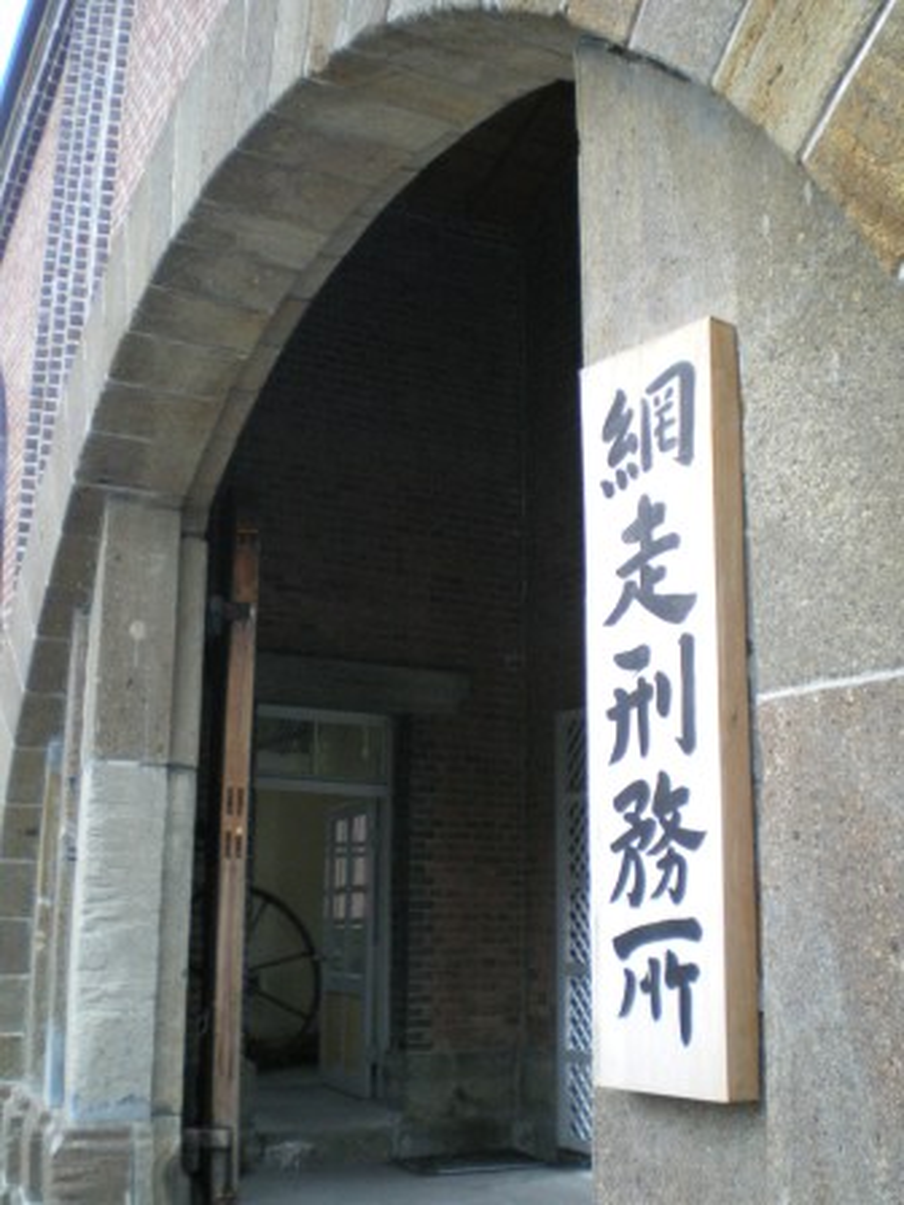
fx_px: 1323
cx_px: 452
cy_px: 602
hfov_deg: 37.7
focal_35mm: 38
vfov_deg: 49.0
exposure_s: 1/50
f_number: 3.1
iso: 320
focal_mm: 6.3
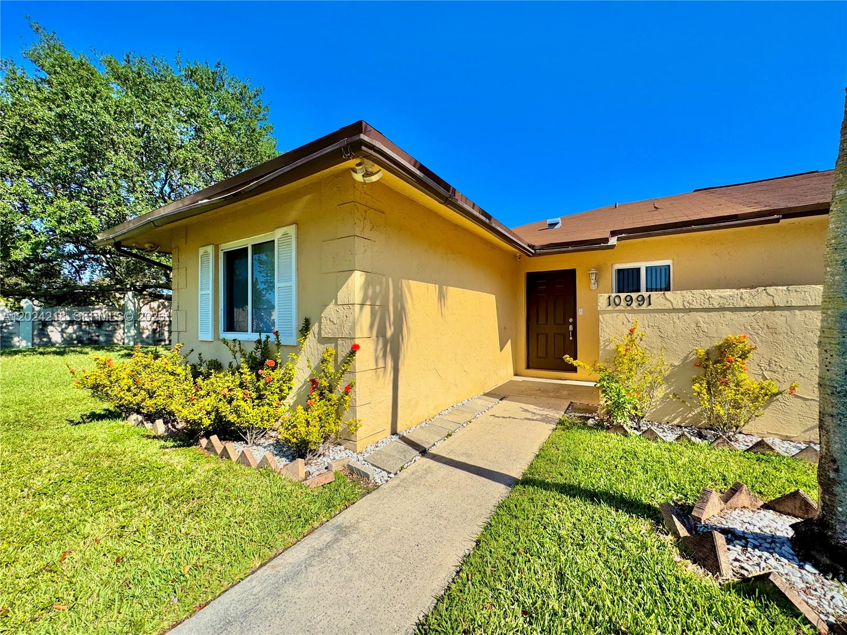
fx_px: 343
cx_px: 424
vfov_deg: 85.7
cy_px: 318
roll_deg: -0.1
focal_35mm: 14
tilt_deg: -1.3
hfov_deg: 102.1
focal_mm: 2.22
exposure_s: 1/2770
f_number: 2.2
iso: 50
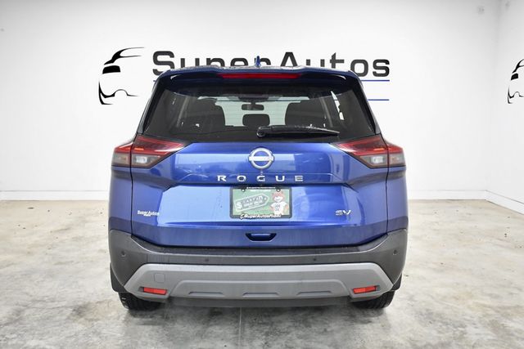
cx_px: 262
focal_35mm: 34
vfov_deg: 38.9
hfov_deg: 55.8
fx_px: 495
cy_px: 174
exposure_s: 1/200
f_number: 5.6
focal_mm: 23
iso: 2500
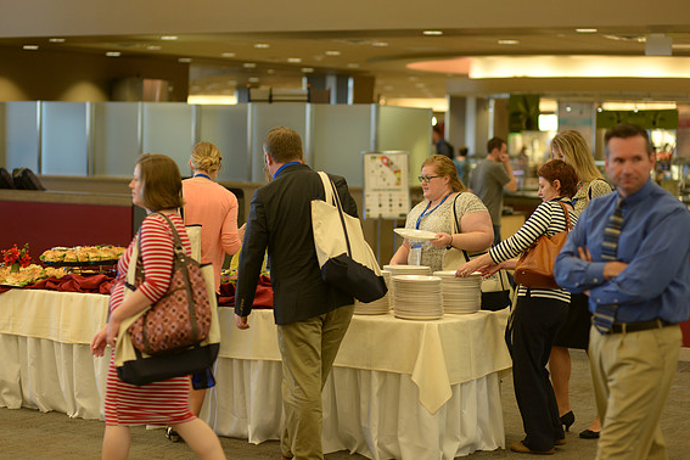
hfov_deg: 23.4
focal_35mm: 87
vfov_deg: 15.7
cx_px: 340
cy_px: 226
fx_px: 1667
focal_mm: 85
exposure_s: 1/125
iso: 640
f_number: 2.2
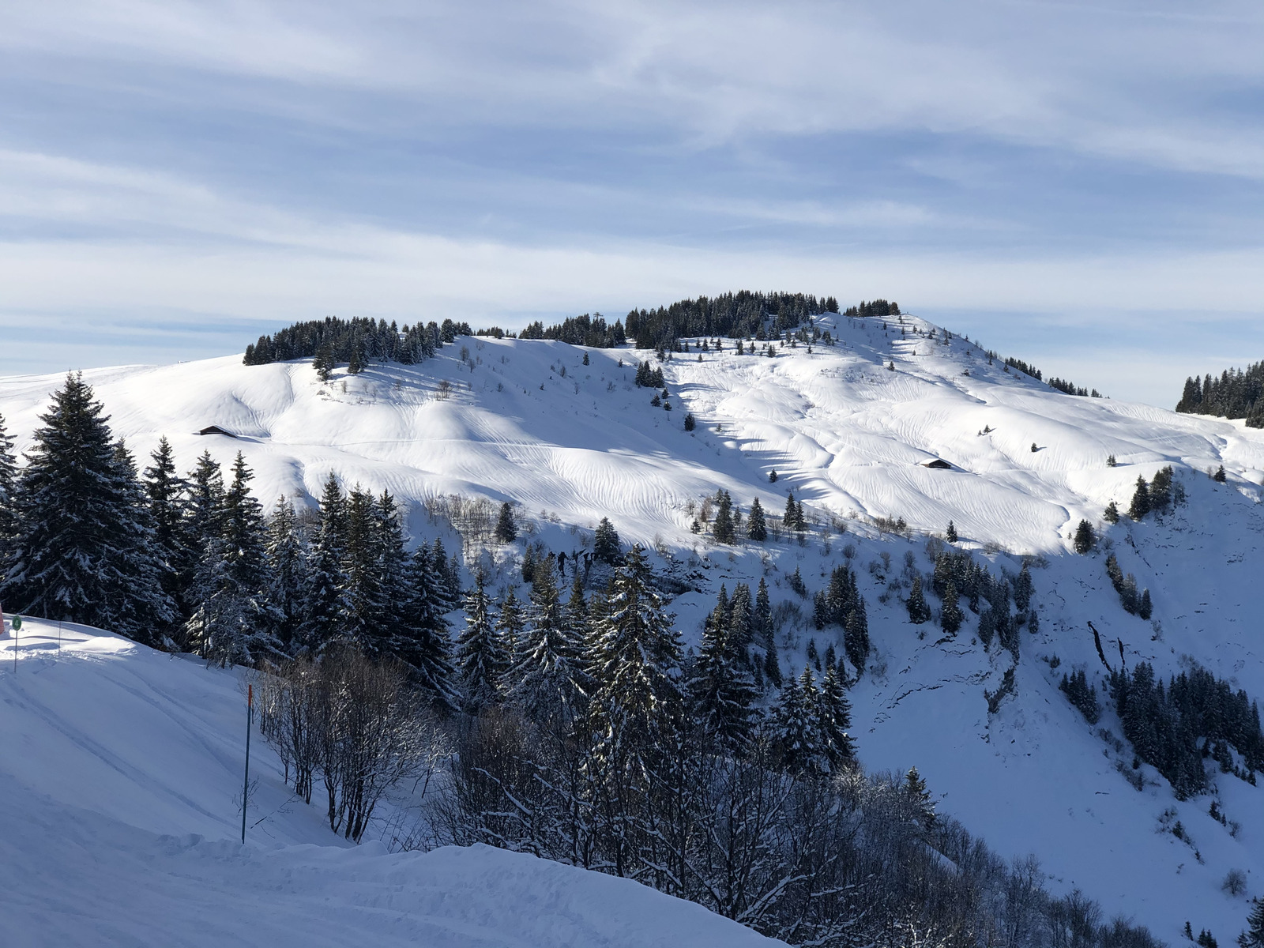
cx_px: 632
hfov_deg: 36.8
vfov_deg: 28.0
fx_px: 1899
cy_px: 474
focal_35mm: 52
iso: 16
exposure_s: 1/1799
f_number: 2.4
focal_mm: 6
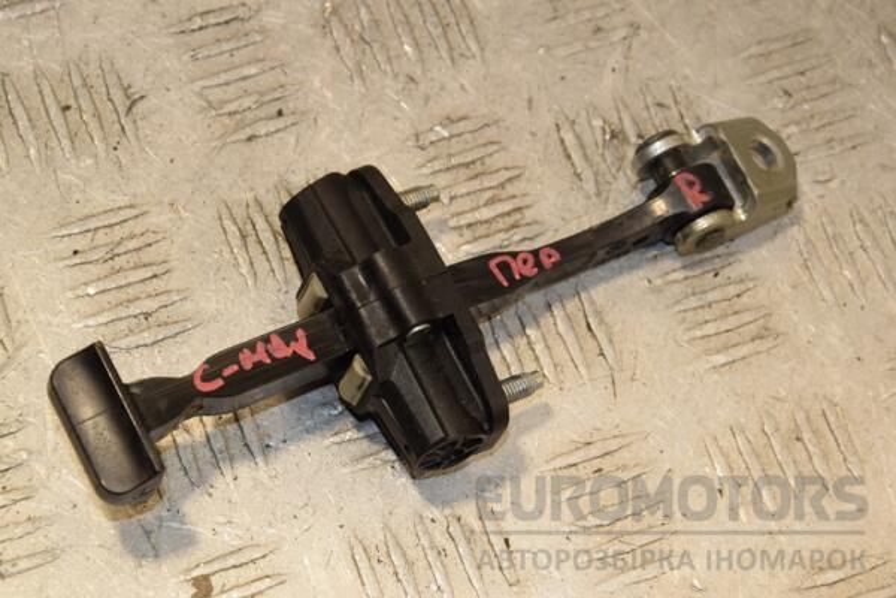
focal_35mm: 112
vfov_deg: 12.2
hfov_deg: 18.2
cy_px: 299
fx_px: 2800
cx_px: 448
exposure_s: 1/200
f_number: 9
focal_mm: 75
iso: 800
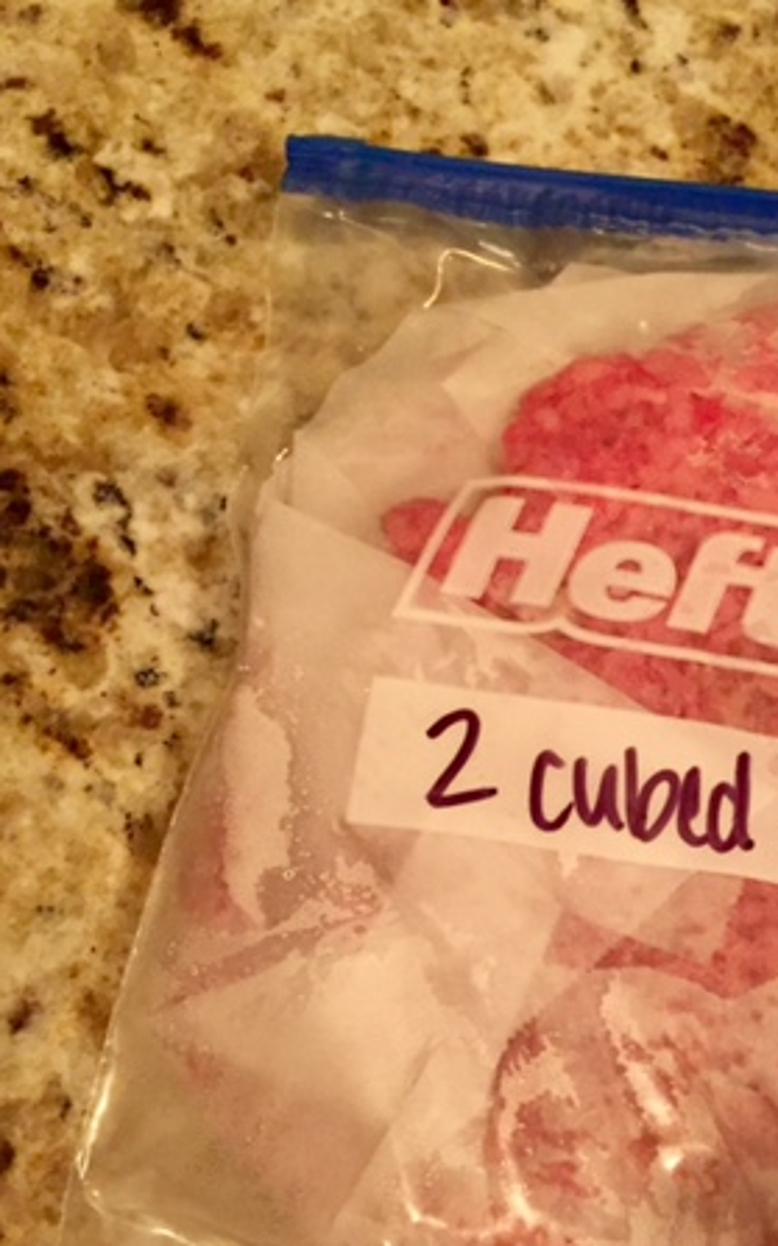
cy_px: 794
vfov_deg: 44.8
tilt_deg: -74.3
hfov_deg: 28.3
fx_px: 1494
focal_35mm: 44
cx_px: 664
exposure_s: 1/20
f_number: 2.2
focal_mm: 4.15
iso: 250
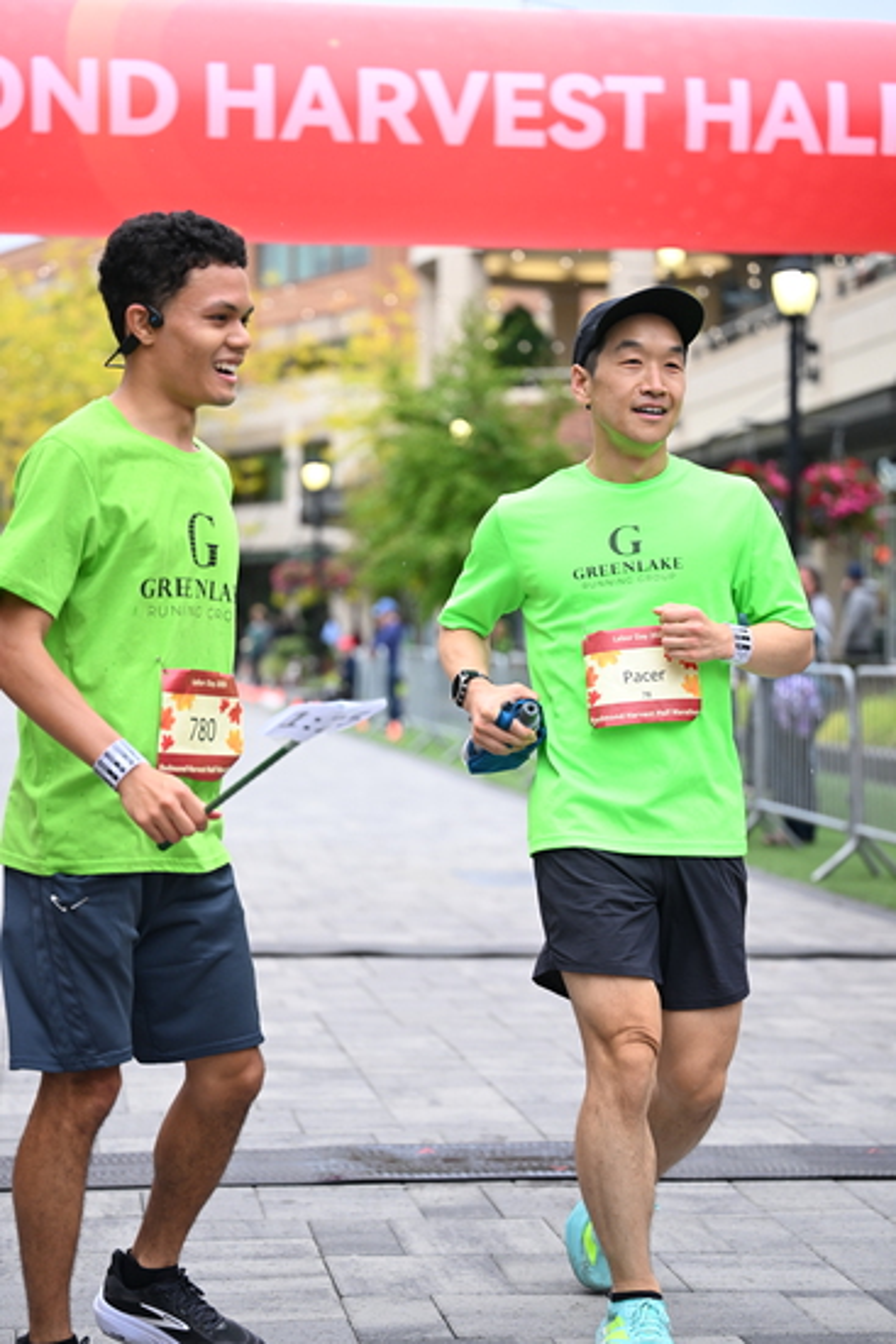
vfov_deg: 28.1
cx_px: 448
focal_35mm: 72
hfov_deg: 18.9
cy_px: 672
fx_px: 2686
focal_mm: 72
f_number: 2.8
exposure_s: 1/1250
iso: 1250
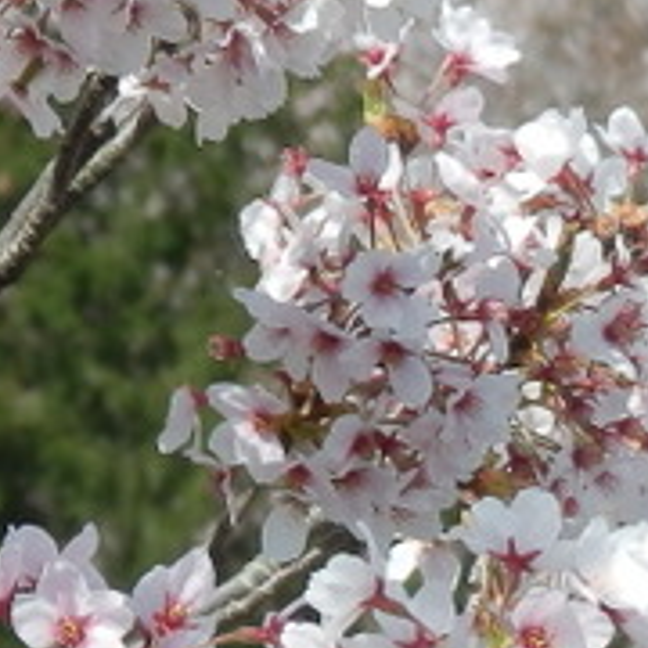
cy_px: 1015
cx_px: 846
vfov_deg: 2.1
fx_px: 17557
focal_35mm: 829
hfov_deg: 2.1
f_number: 5.7
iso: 80
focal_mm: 30.2
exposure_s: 1/320
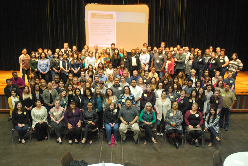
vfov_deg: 40.1
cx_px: 124
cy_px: 83
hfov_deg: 57.2
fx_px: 228
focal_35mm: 33
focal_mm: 22
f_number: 5
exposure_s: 1/20
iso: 1600
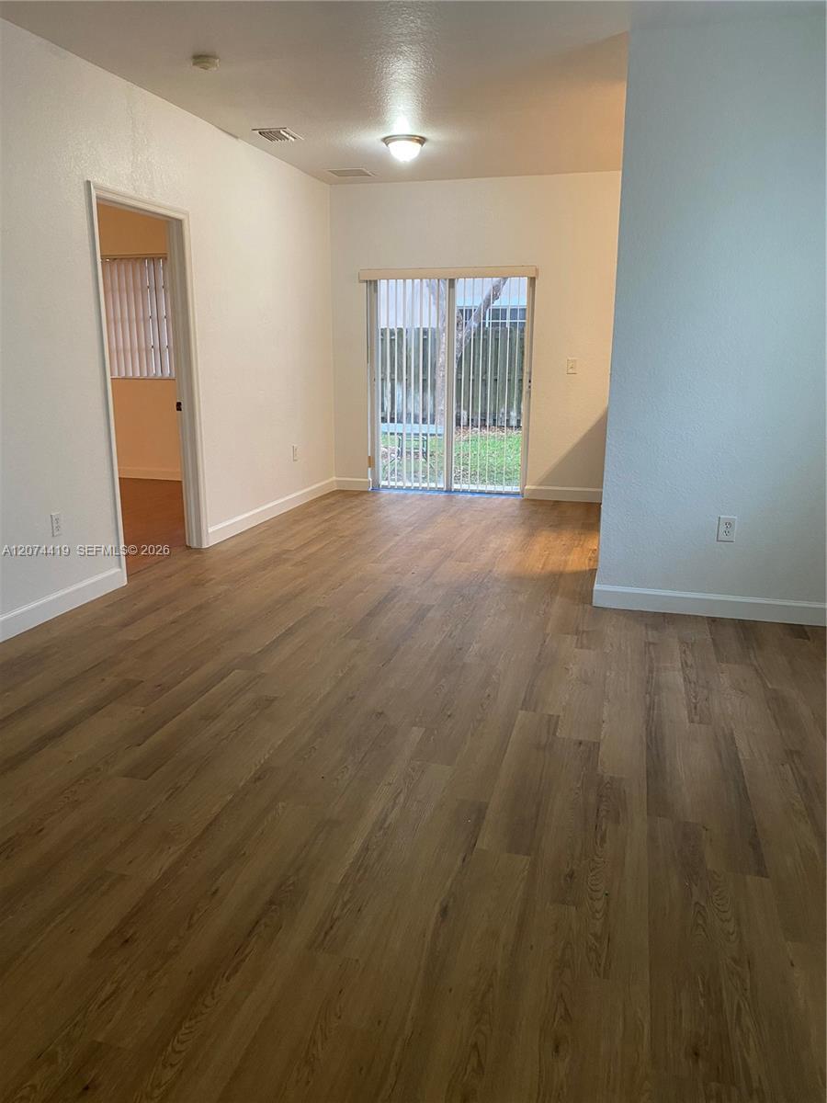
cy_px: 552
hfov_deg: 53.1
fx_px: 828
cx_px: 414
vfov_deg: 67.3
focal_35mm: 26
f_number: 1.8
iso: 250
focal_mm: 4.25
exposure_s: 1/60
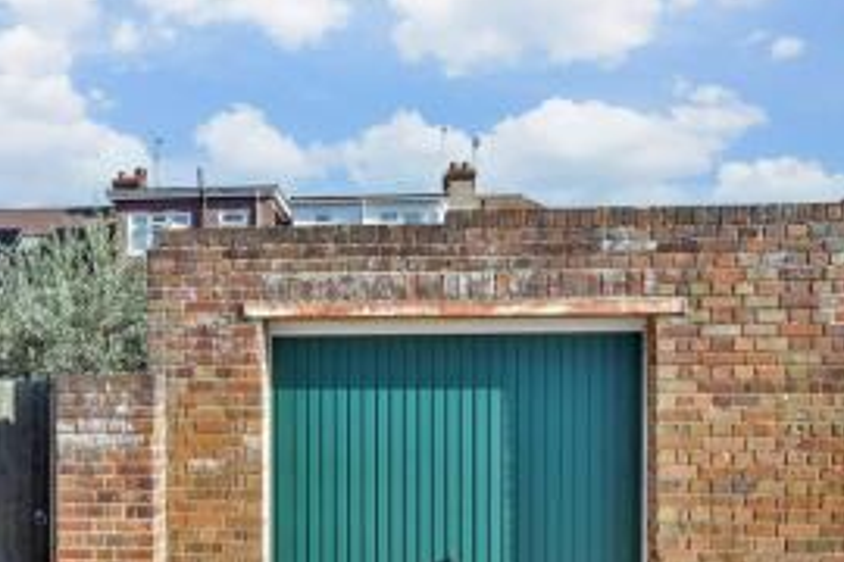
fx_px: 867
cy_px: 420
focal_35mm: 37
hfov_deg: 51.1
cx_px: 291
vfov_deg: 35.2
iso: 800
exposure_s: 1/500
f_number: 11
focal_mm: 14
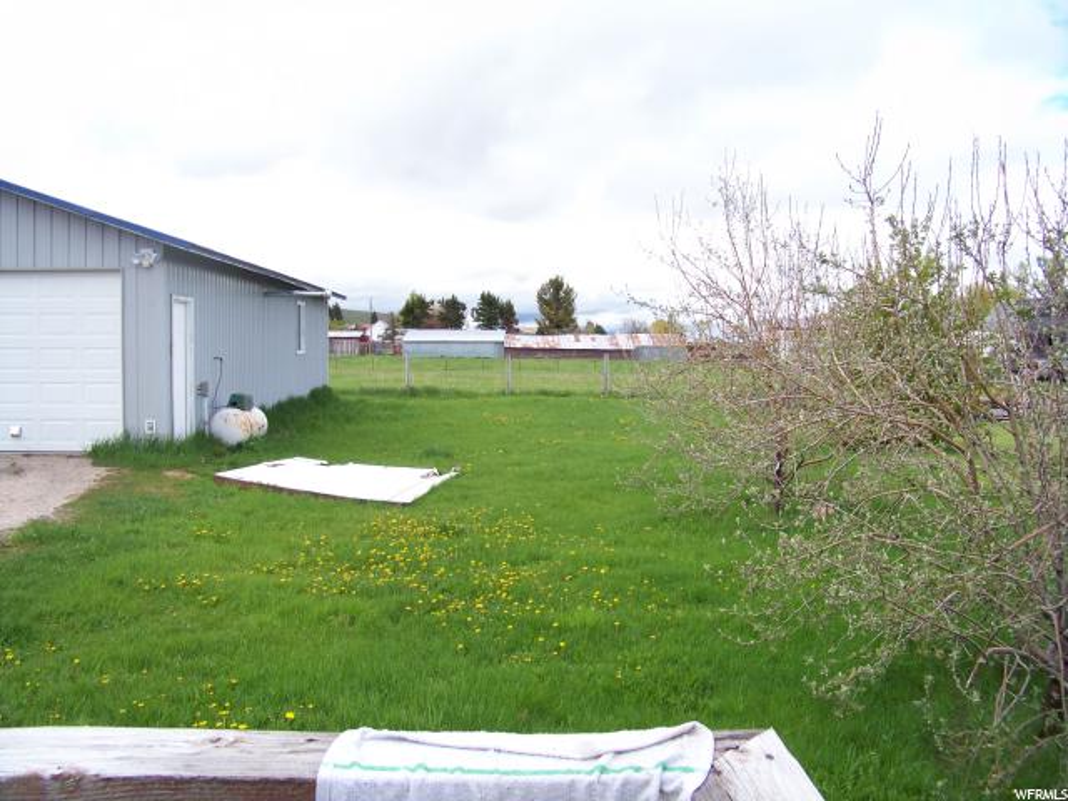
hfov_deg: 55.4
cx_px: 534
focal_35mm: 33
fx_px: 1018
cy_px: 400
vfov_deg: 42.9
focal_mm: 5.85
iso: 64
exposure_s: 1/400
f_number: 2.8
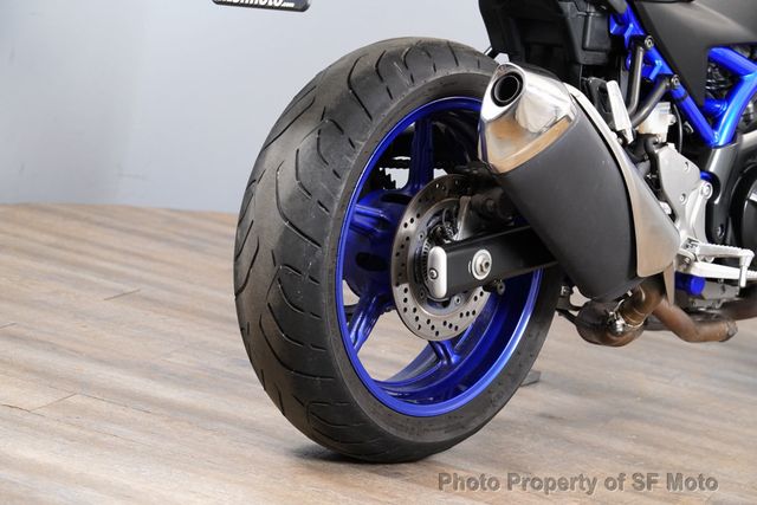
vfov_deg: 13.0
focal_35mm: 105
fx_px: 2208
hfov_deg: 19.5
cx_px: 378
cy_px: 252
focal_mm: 105
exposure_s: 1/80
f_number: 7.1
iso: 5000
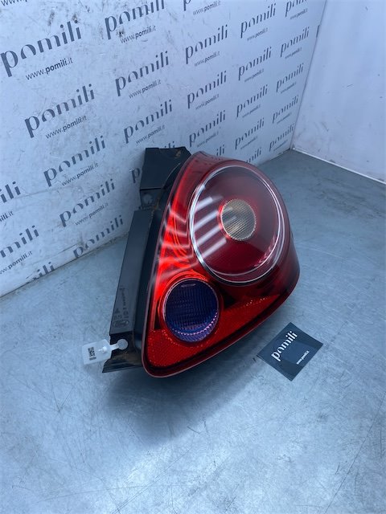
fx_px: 387
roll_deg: -7.0
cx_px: 193
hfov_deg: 53.1
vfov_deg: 67.3
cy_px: 257
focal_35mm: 26
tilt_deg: -40.1
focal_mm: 4.25
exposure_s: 1/998
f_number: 1.8
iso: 32
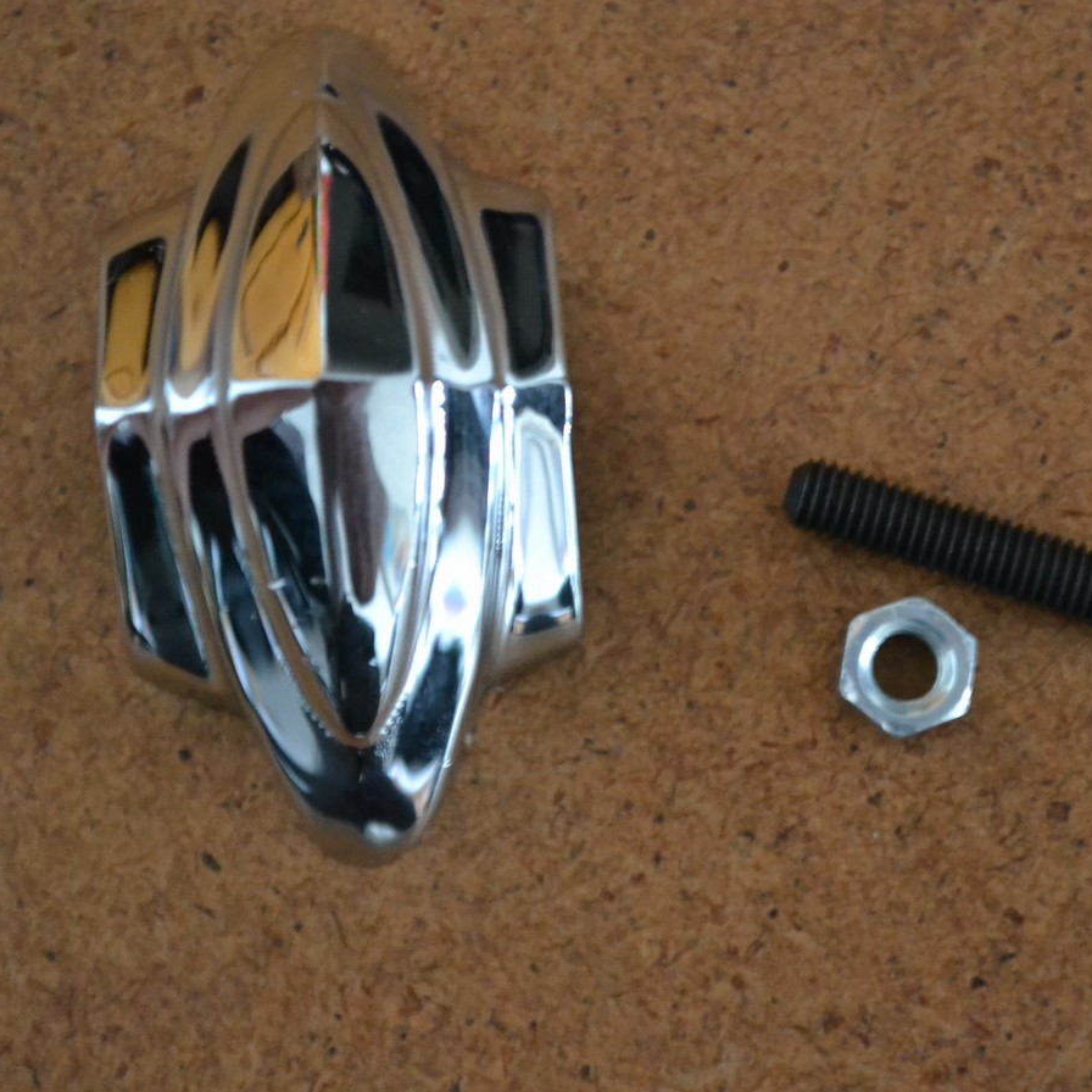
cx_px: 595
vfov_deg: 16.5
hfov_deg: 16.5
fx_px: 3770
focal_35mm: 106
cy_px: 547
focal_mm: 55
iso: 3200
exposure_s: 1/25
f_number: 5.6
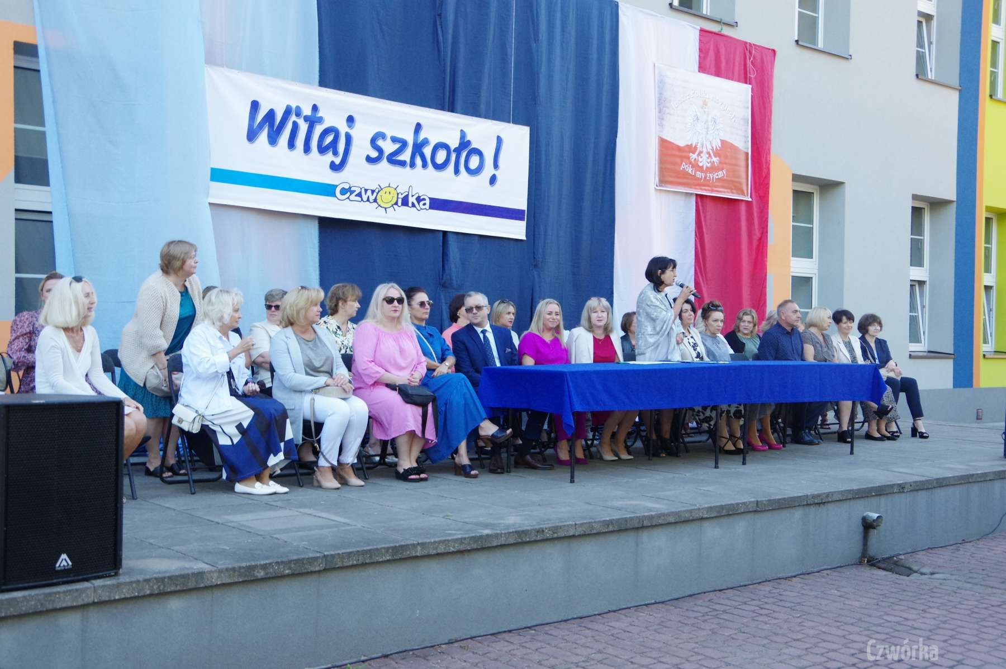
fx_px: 1173
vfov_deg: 31.8
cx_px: 503
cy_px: 334
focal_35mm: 42
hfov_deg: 46.4
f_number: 8
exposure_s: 1/250
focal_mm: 28
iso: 1600
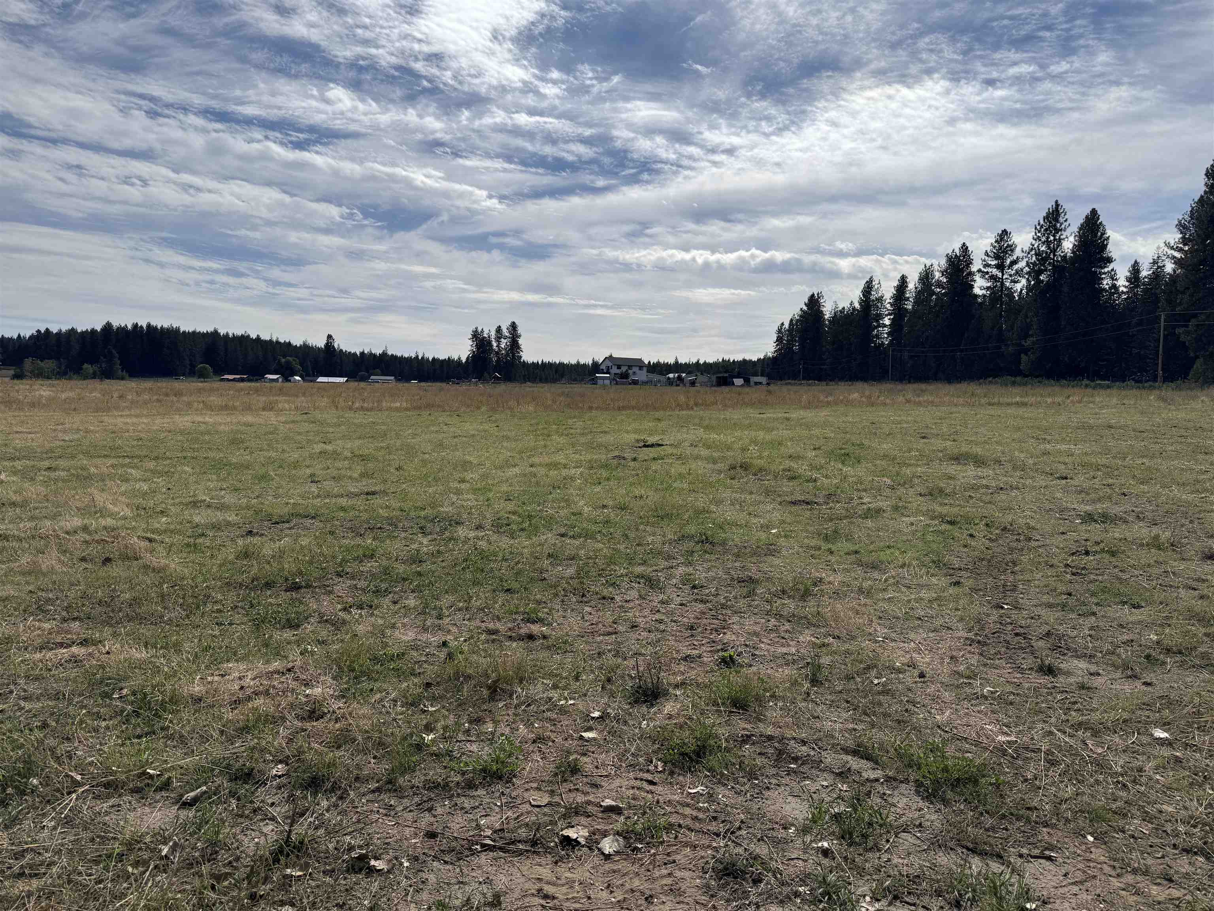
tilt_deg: -2.6
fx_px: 842
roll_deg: -1.3
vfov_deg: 56.8
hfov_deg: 71.6
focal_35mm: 24
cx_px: 607
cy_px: 456
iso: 80
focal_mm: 6.76
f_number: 1.78
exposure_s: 1/14286
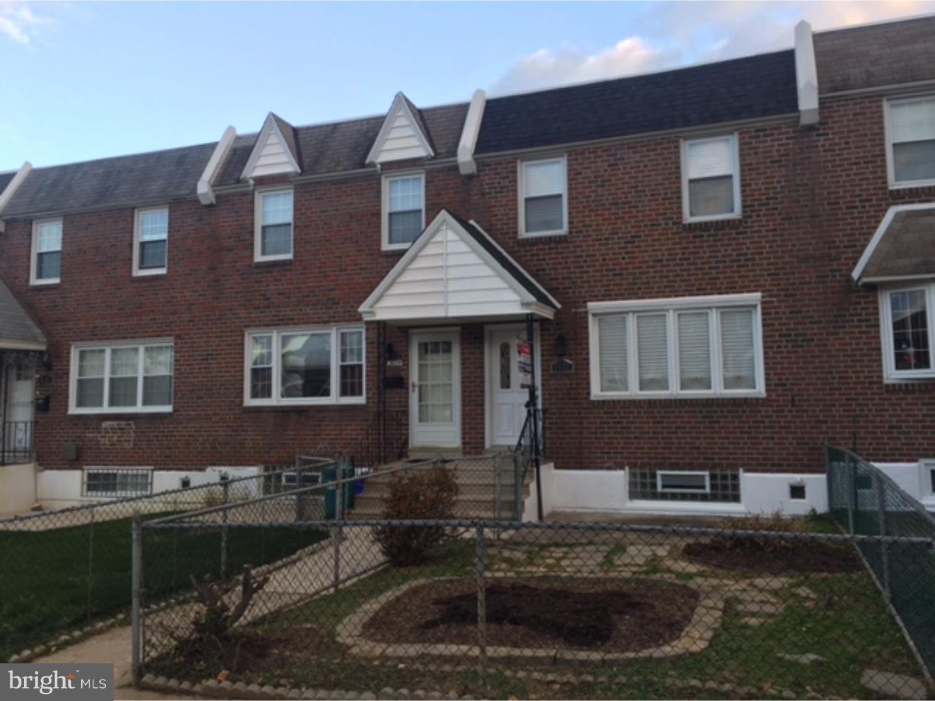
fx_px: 783
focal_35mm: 29
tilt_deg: +4.9
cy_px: 350
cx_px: 468
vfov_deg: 48.2
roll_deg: +0.6
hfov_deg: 61.7
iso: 32
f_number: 2.2
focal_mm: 4.15
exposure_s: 1/121
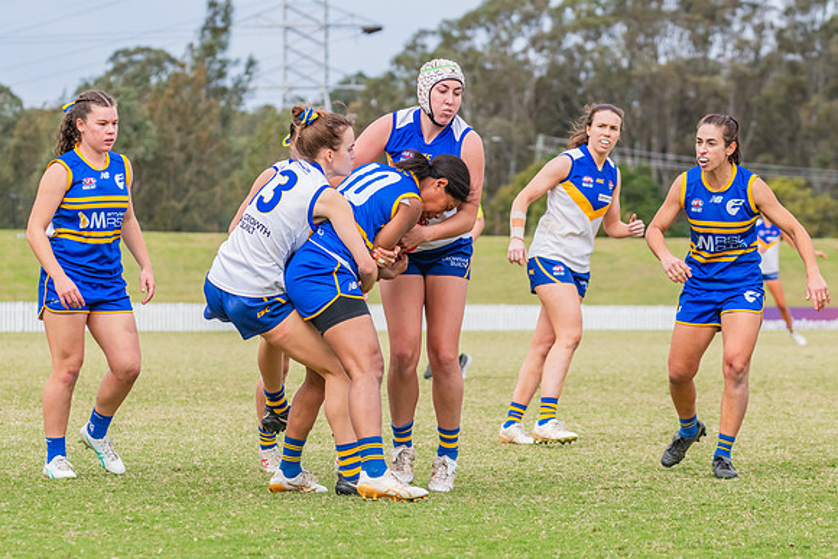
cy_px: 317
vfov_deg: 6.6
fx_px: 4850
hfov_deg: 9.9
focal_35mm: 208
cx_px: 387
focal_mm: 170
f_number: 8
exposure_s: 1/1250
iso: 800
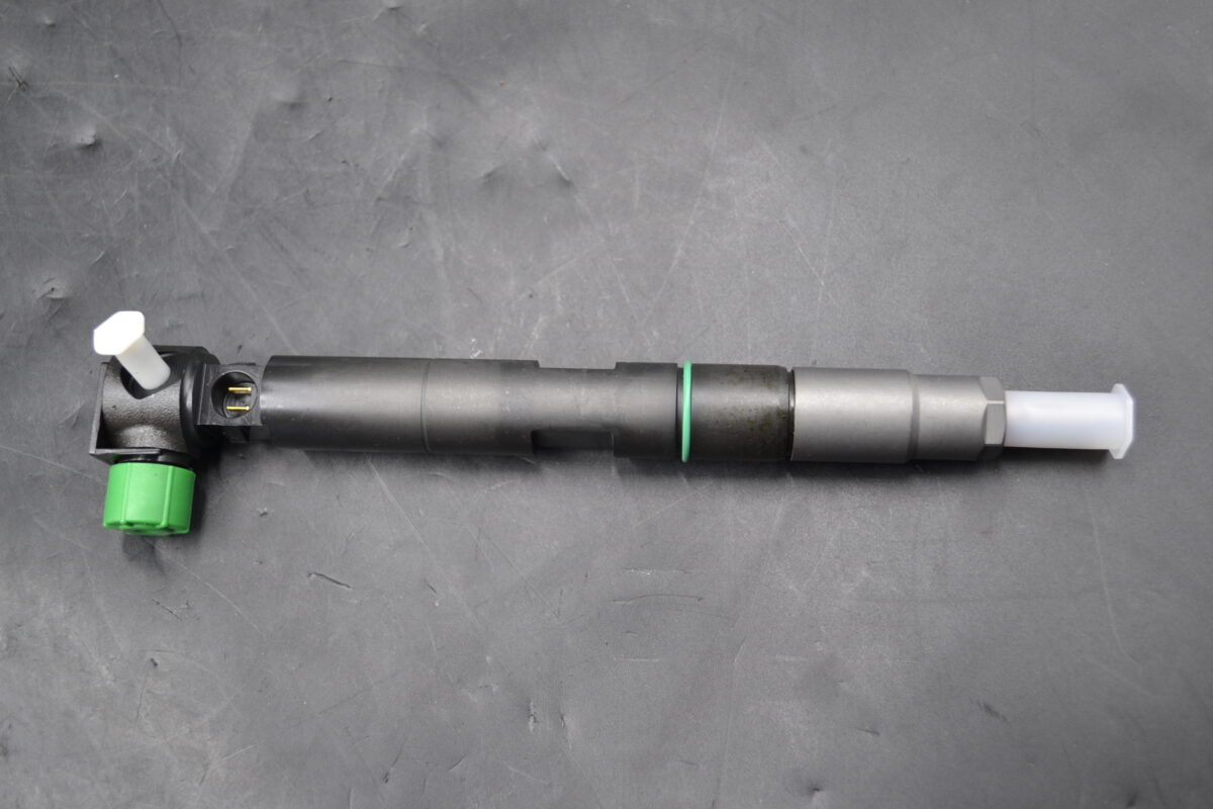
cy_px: 404
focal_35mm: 39
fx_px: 1314
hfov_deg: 49.6
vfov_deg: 34.2
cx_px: 606
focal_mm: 26
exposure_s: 1/50
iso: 400
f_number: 4.2
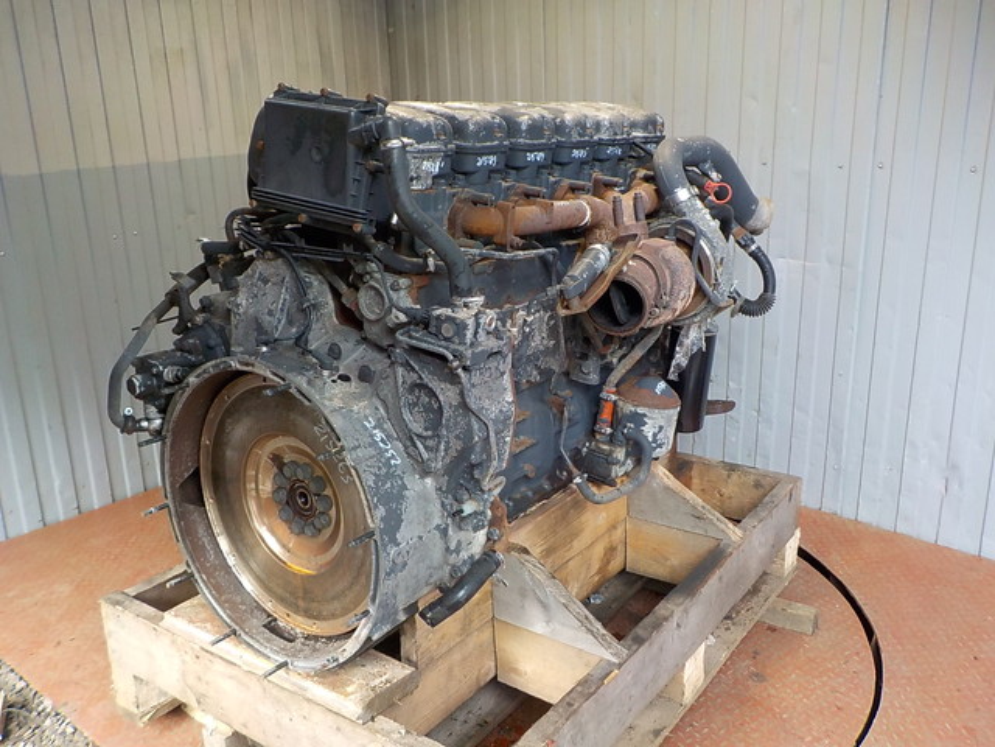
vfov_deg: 46.8
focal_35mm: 30
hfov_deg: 60.0
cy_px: 374
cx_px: 498
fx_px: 862
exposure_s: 1/30
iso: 160
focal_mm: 4.1
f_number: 3.3
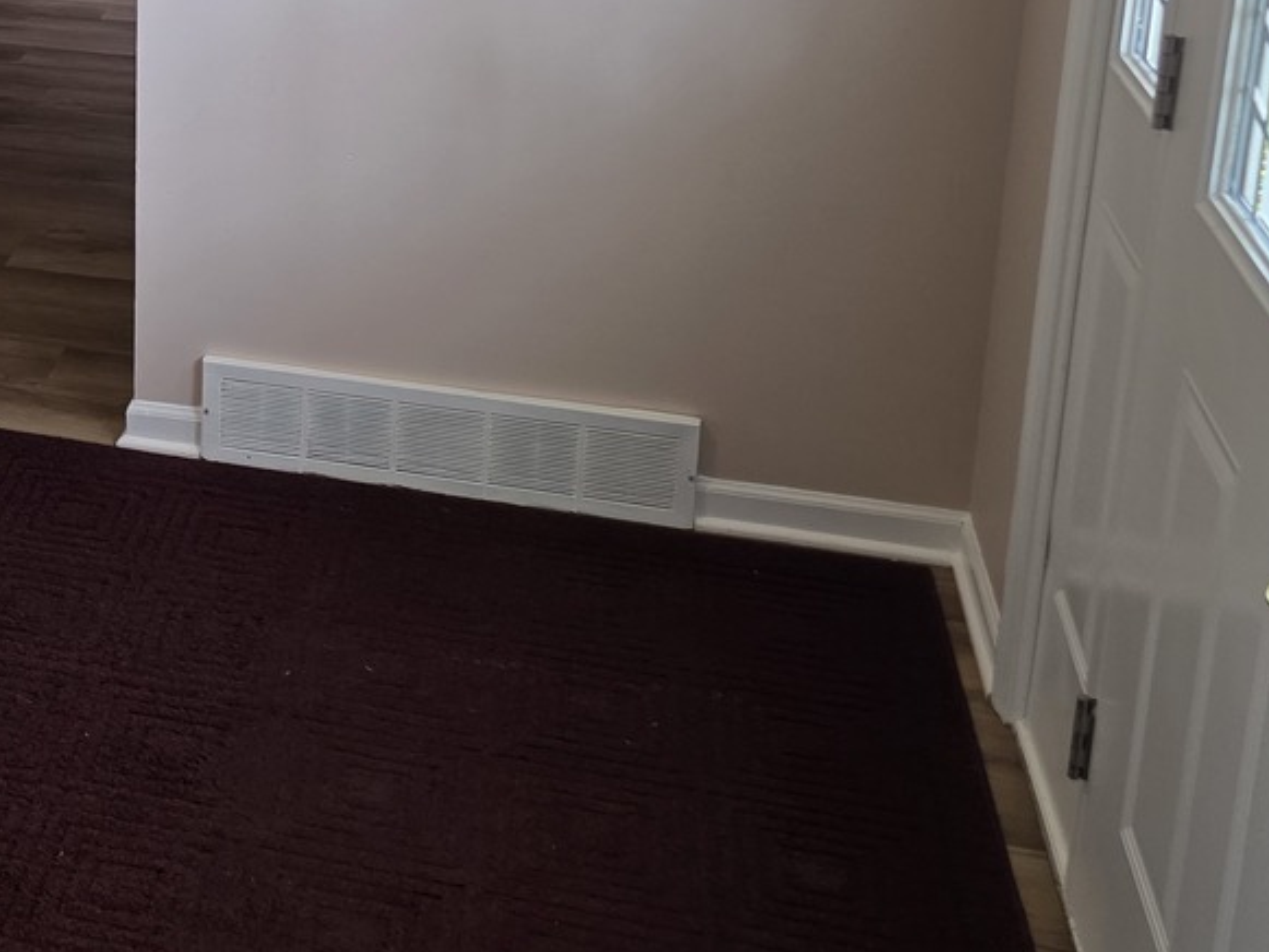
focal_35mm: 57
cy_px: -85
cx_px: -61
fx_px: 2090
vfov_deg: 24.1
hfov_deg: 30.8
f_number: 1.7
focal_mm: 6.3
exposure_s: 1/120
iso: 125
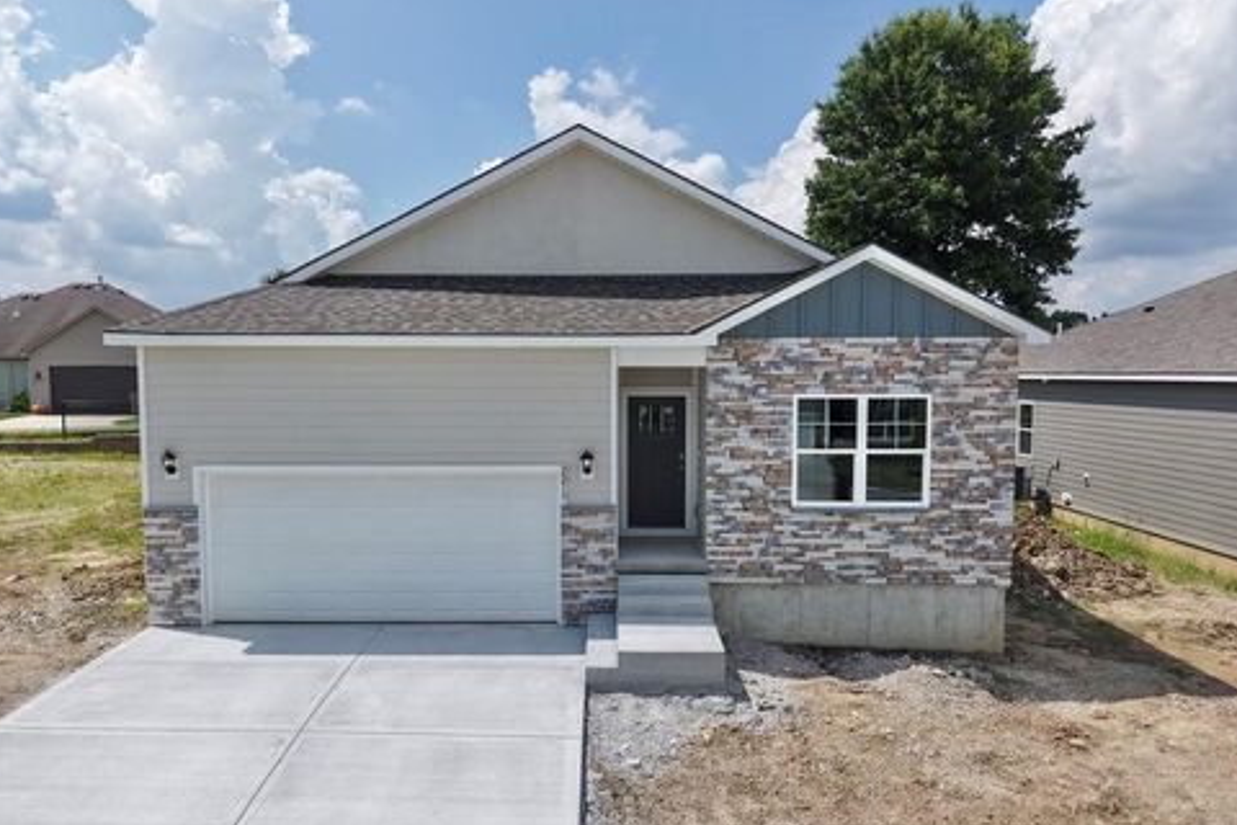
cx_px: 603
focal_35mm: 26
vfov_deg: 49.5
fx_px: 893
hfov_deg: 69.4
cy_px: 434
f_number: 1.8
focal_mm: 8.67
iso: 150
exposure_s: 1/6000
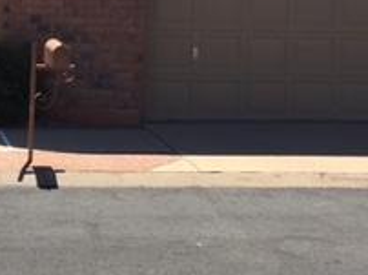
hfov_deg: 21.1
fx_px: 977
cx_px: 80
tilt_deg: -3.2
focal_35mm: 92
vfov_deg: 15.7
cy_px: 0
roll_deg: -1.2
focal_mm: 4.15
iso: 32
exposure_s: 1/1582
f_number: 2.2
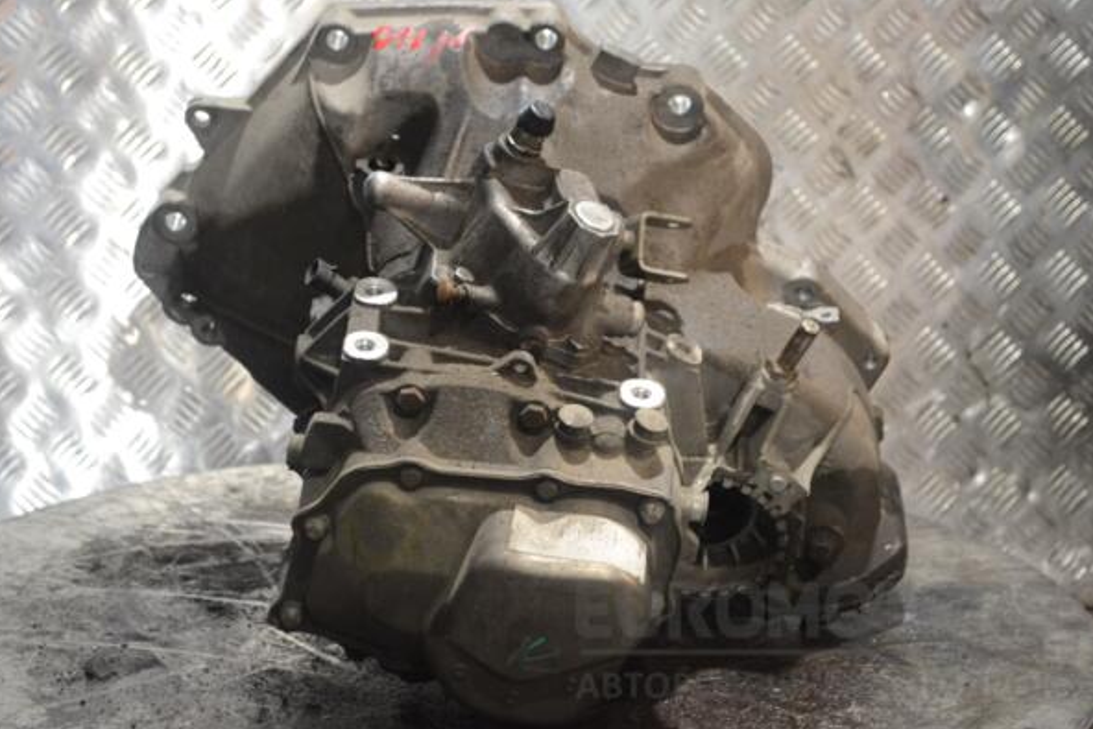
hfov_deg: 25.7
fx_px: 2399
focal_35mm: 79
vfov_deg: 17.3
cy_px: 364
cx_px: 541
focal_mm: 52
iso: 1600
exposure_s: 1/30
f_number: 5.6
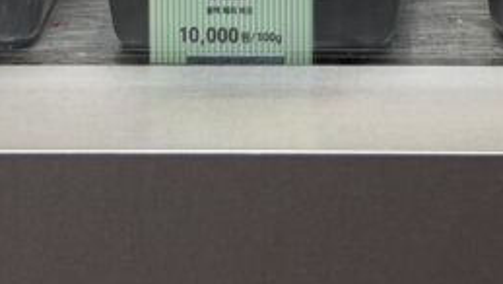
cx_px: 385
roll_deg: -0.2
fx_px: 2762
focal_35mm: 207
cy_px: -445
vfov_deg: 5.6
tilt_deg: -8.1
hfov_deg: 10.4
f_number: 1.78
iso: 64
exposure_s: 1/133
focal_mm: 6.76
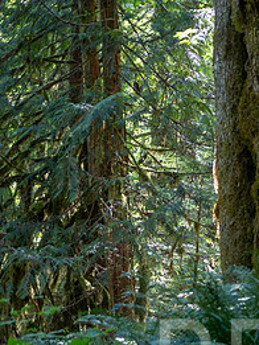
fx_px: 1595
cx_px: 349
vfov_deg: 12.3
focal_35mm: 160
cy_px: 206
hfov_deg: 9.1
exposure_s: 1/320
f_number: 2.8
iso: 1250
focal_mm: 50
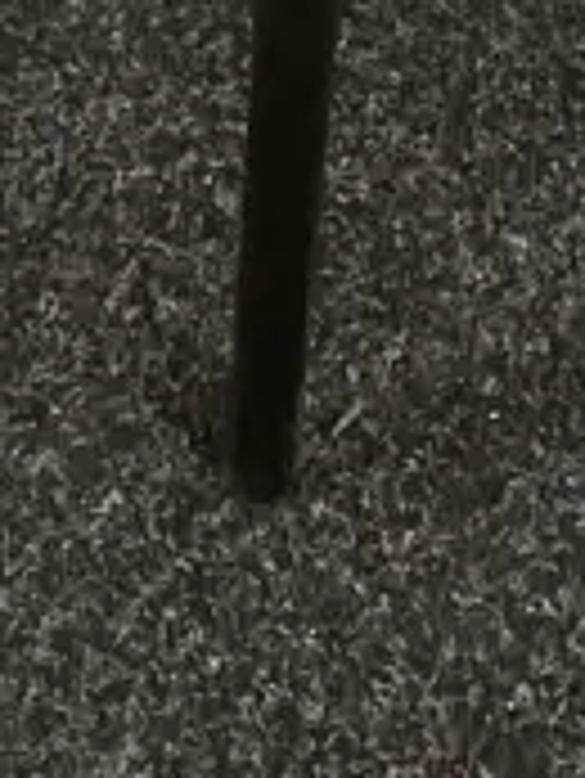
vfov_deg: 10.3
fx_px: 3736
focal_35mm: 166
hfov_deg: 8.9
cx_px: 72
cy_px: -1079
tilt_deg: -39.5
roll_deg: +0.3
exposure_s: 1/50
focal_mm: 3.99
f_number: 1.8
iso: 200
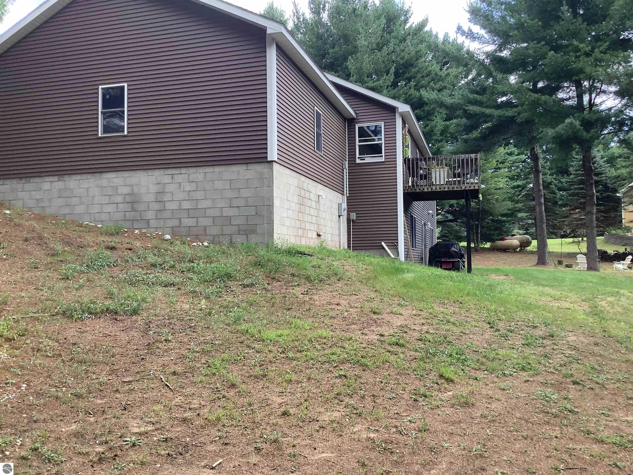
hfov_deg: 58.4
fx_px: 567
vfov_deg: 45.4
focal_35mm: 31
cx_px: 316
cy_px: 238
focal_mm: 3.3
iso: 25
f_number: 2.4
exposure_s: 1/100
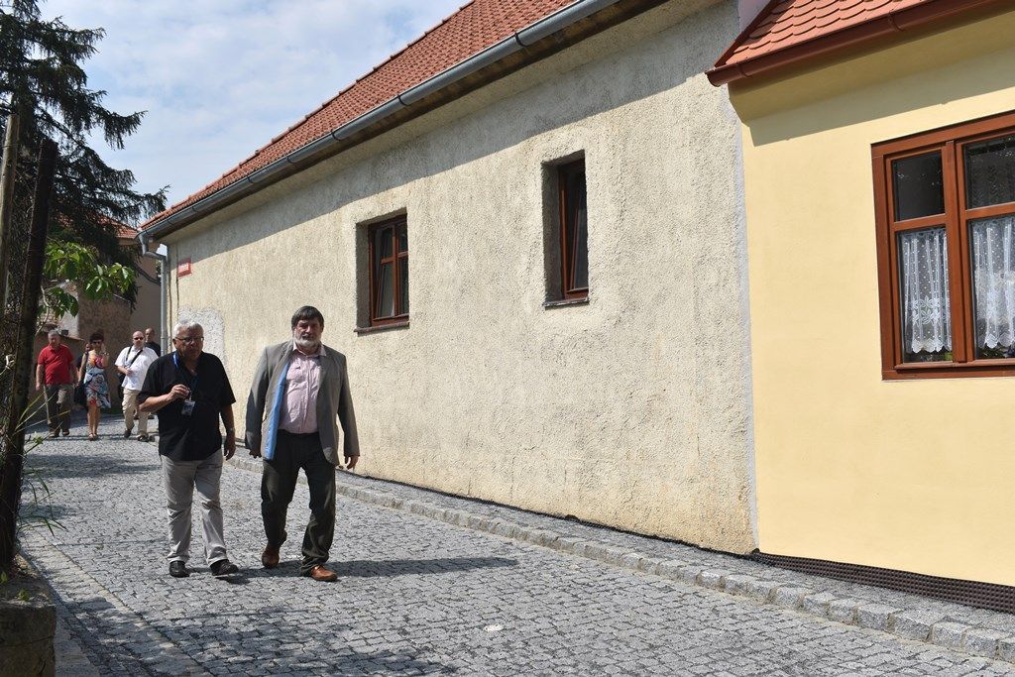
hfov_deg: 53.1
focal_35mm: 36
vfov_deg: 36.9
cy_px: 338
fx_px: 1015
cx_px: 508
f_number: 8
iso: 100
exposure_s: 1/500
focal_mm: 24
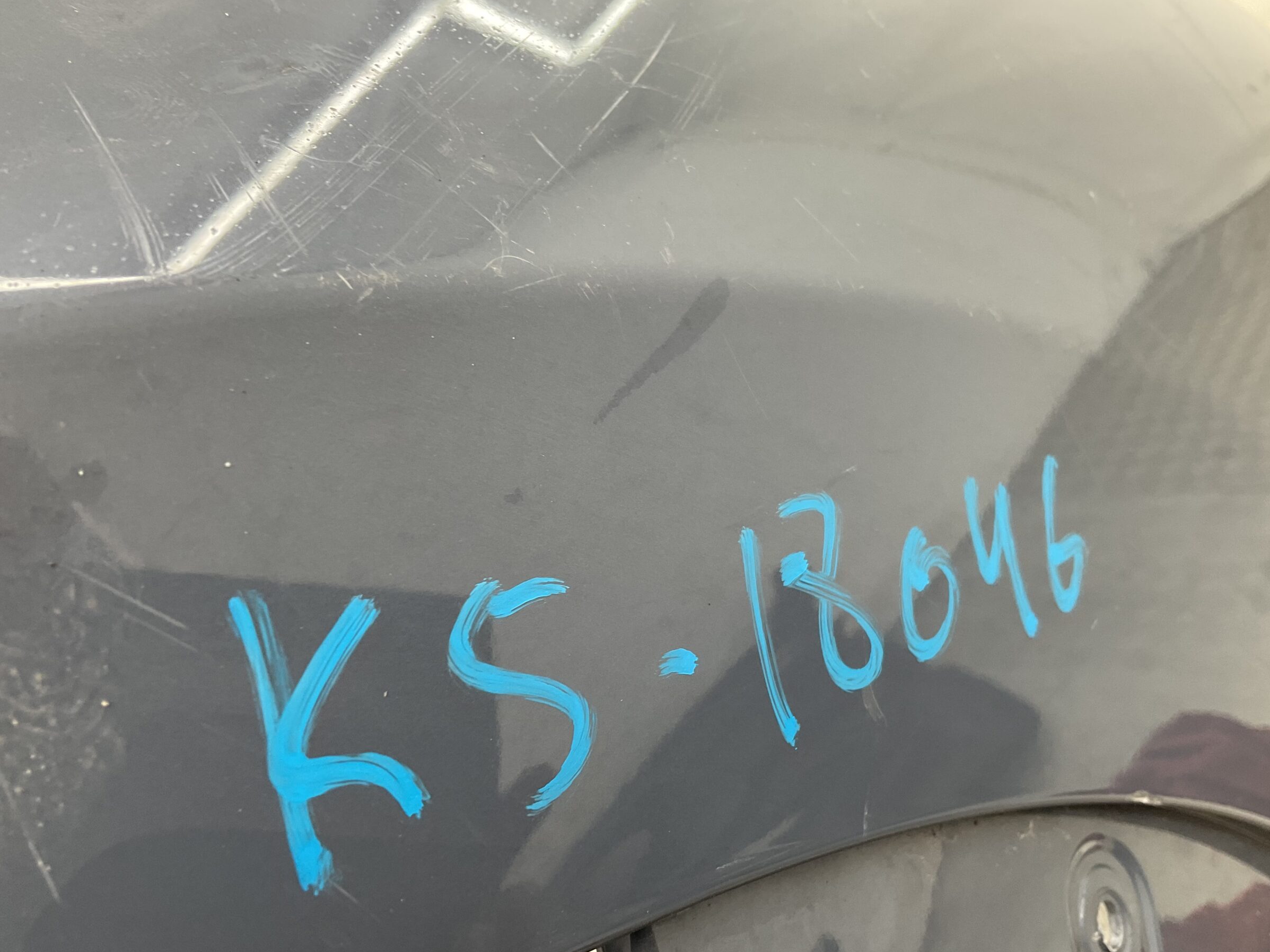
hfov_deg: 58.4
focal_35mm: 31
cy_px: 498
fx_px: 1137
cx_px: 636
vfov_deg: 45.4
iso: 40
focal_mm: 3
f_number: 1.8
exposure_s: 1/60
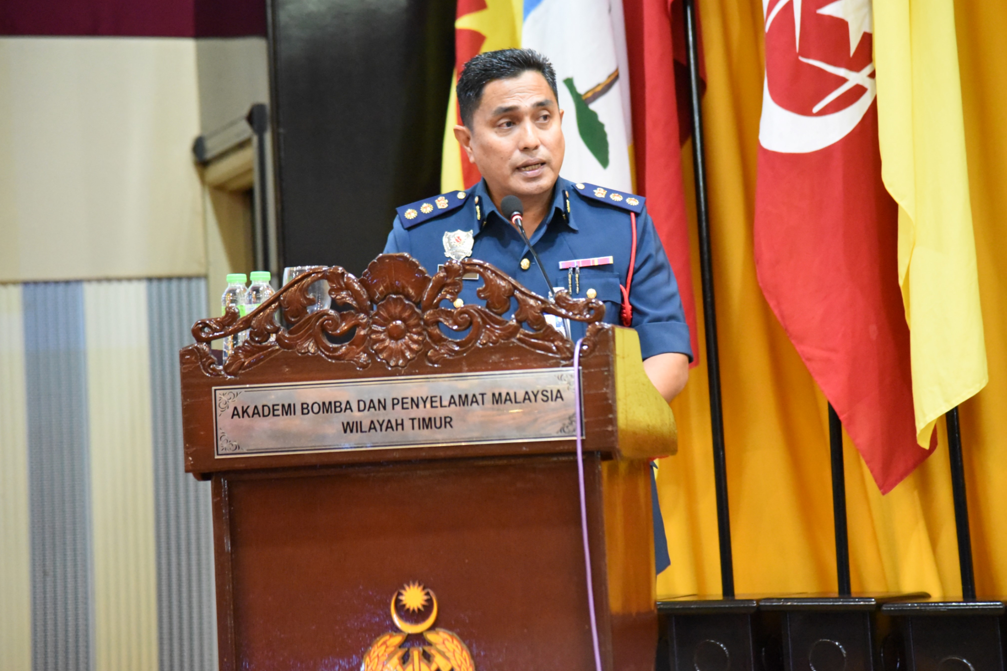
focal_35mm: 134
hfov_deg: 15.3
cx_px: 551
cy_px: 299
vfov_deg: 10.2
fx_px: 3748
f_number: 4
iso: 12800
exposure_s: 1/80
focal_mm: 120
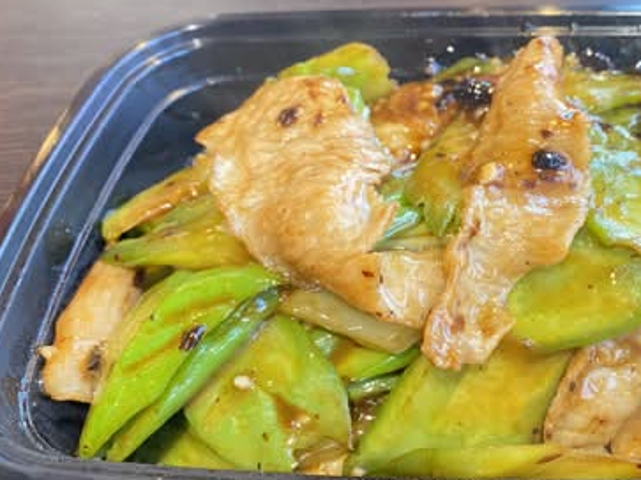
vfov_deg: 34.3
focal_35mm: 42
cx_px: 498
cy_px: 229
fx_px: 777
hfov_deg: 43.1
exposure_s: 1/60
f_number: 1.8
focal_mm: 4.25
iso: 250
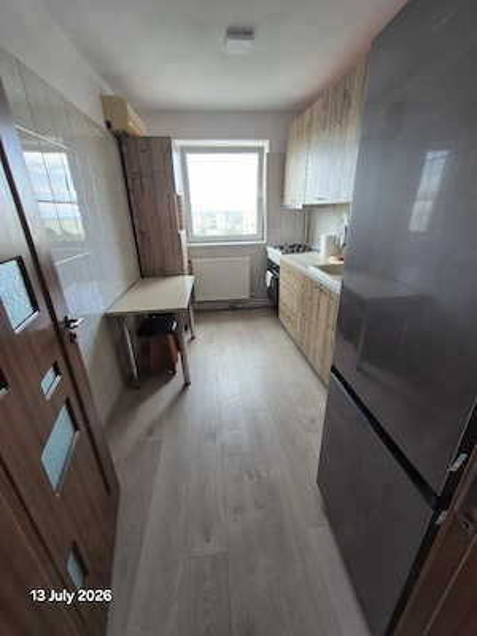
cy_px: 318
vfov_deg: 106.2
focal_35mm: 13
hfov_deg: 89.9
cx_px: 238
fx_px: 239
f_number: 2.2
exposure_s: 1/50
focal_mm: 2.2
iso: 100
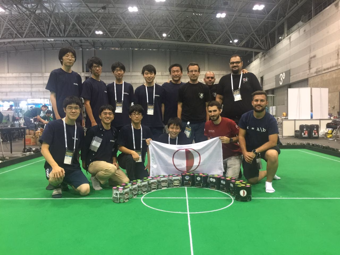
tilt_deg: -3.3
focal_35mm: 29
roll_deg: +0.9
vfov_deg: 48.2
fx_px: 285
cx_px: 170
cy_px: 128
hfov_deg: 61.7
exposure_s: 1/10
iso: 125
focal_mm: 4.15
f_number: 2.2
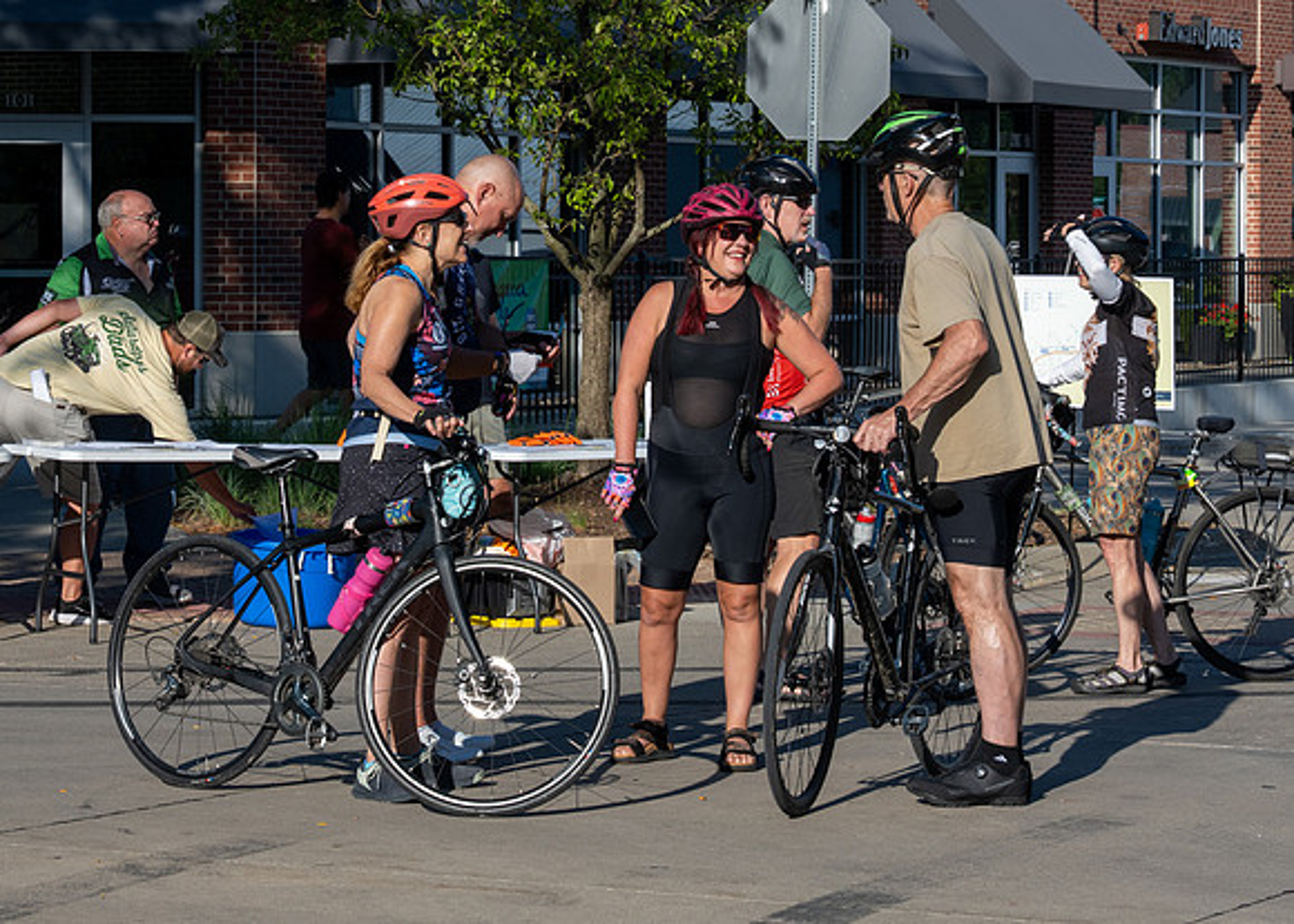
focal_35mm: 124
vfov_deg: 11.5
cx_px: 606
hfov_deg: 16.1
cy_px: 322
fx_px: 4570
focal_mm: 70
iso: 200
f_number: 13
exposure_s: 1/200
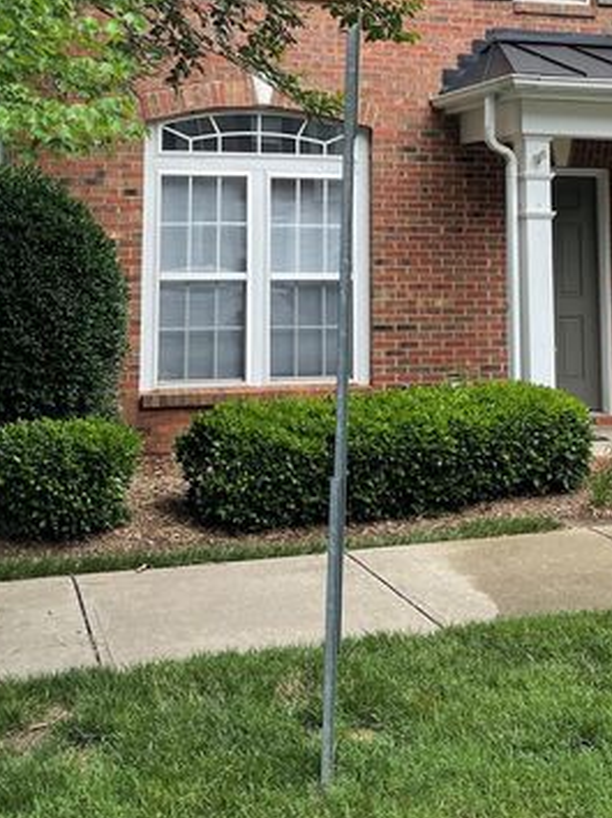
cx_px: 286
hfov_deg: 29.6
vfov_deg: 37.1
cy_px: 124
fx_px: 1156
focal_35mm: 49
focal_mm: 5.1
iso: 32
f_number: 1.6
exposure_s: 1/1109
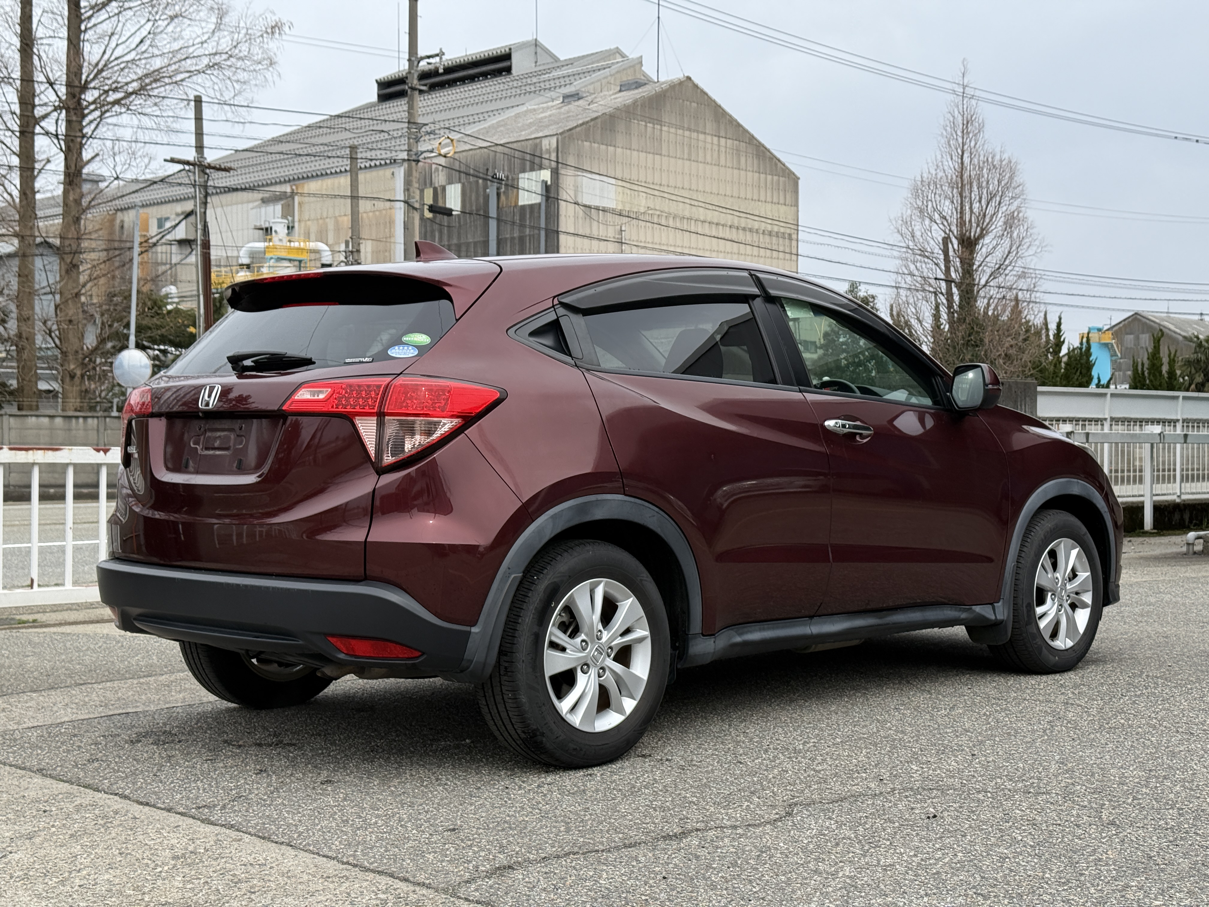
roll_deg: +0.1
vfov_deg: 30.3
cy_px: 454
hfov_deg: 39.7
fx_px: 1676
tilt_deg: -0.3
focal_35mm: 48
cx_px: 604
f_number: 1.78
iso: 80
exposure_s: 1/2273
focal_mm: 6.76
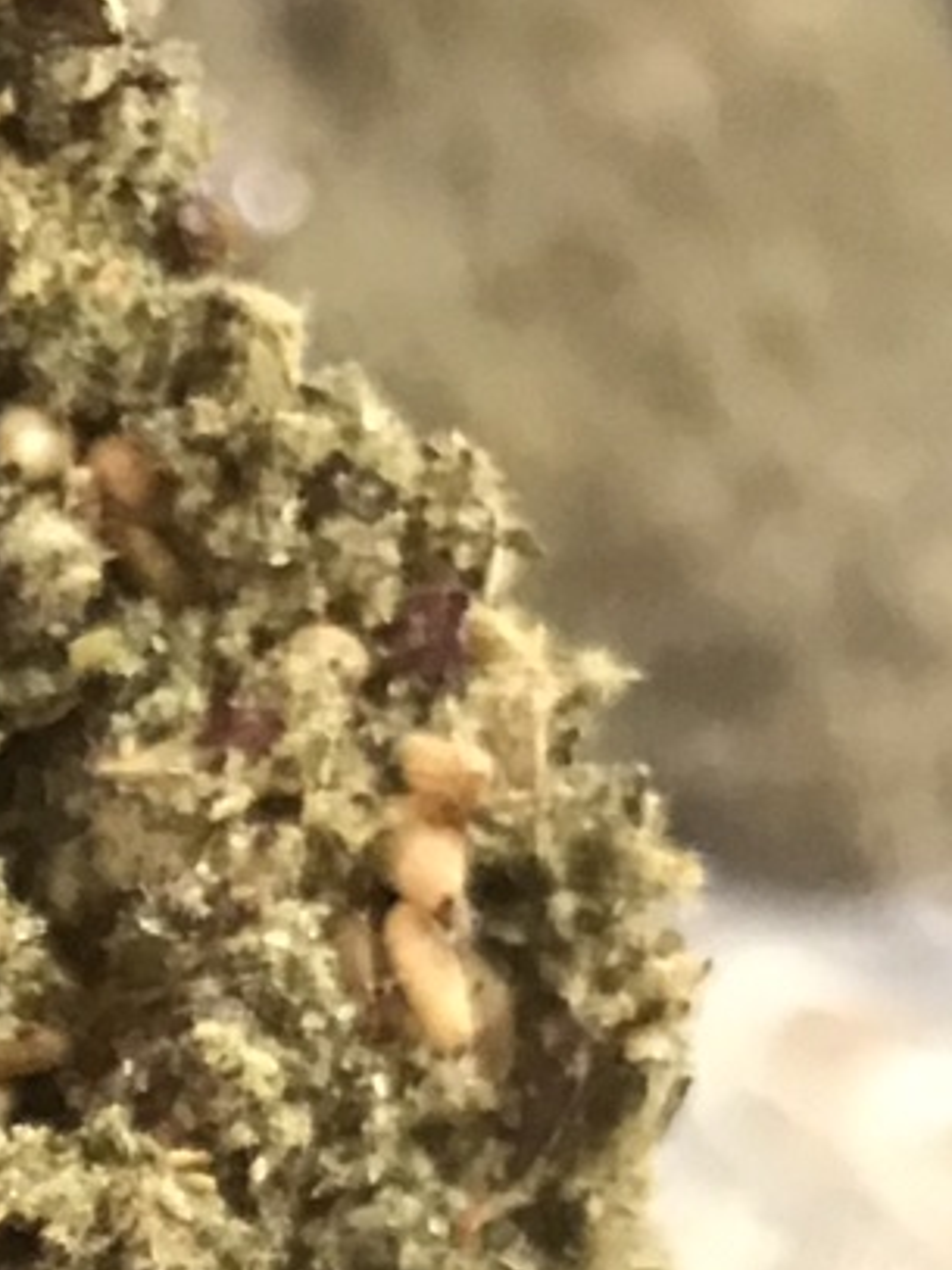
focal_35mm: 132
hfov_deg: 10.1
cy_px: 2534
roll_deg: -26.9
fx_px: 4843
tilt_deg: -39.2
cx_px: -1139
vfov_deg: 13.0
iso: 100
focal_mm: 3.99
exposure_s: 1/11
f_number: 1.8
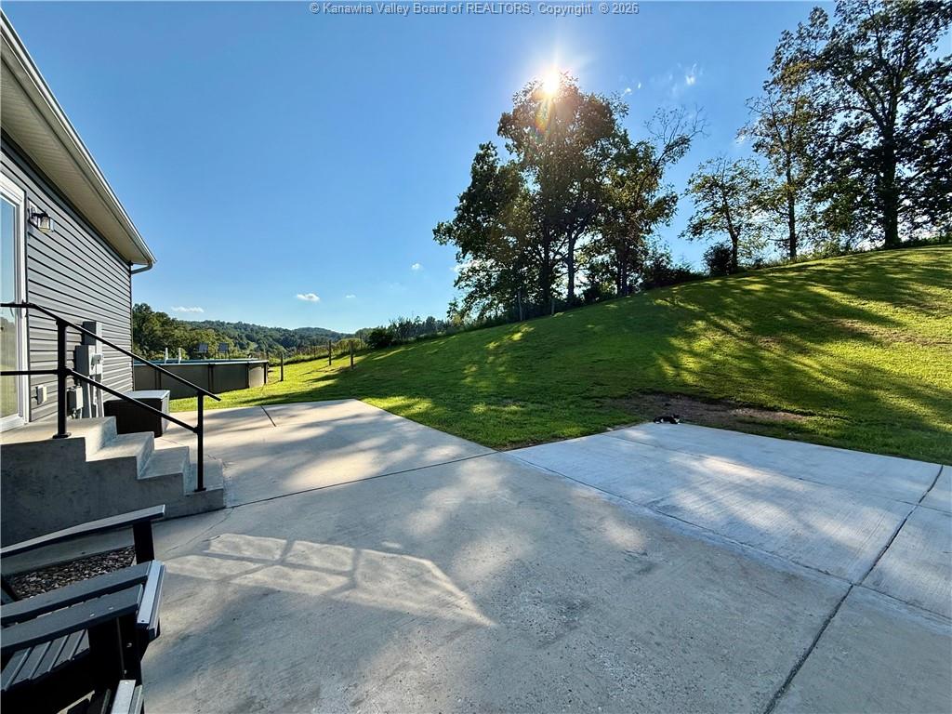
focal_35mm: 14
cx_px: 476
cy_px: 357
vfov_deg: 85.7
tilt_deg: -0.9
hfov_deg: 102.1
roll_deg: +0.0
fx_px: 385
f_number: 2.2
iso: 50
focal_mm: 2.22
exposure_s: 1/2410
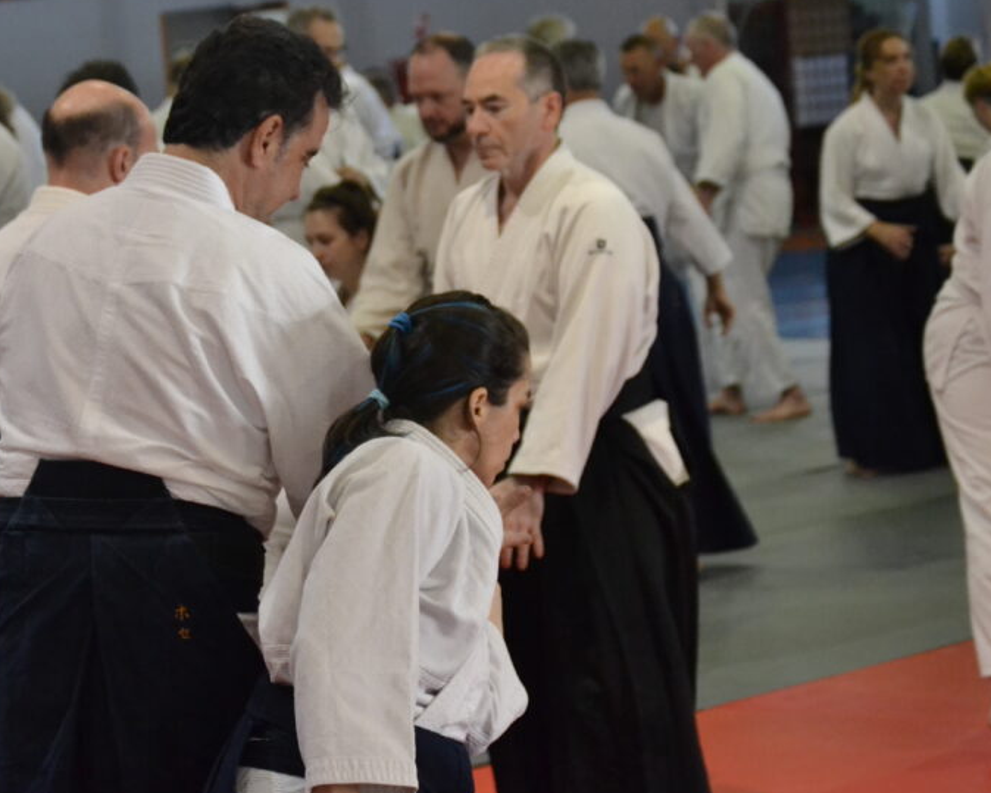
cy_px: 399
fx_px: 3452
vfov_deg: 13.1
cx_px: 313
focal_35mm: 118
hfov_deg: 16.3
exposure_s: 1/320
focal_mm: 55
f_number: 4
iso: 3200
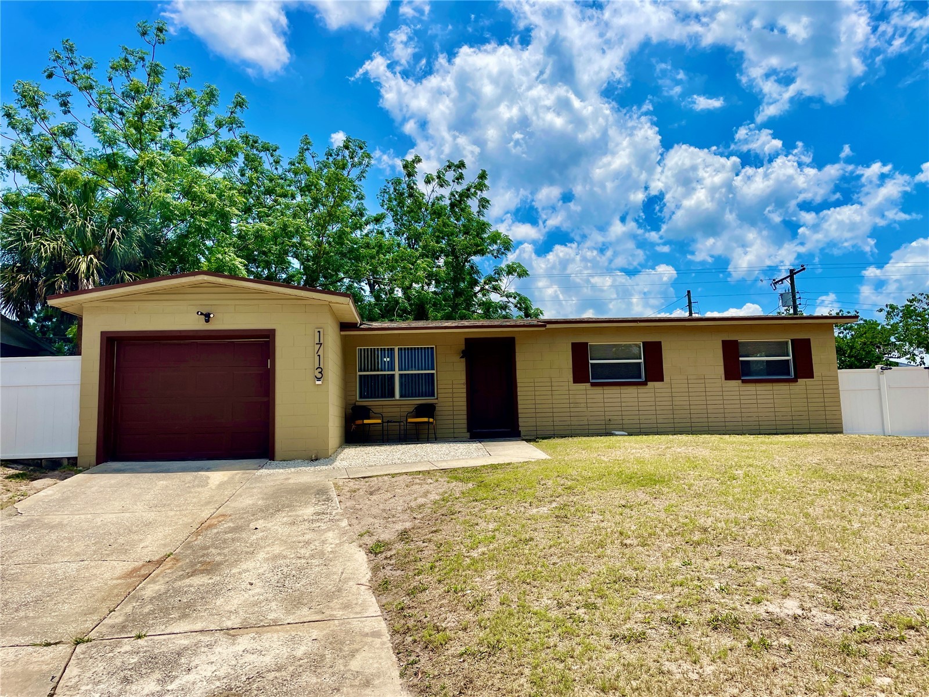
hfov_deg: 67.3
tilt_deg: +6.4
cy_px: 348
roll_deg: +2.1
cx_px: 464
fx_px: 698
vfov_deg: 53.1
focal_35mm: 26
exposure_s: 1/6494
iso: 32
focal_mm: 4.2
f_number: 1.6
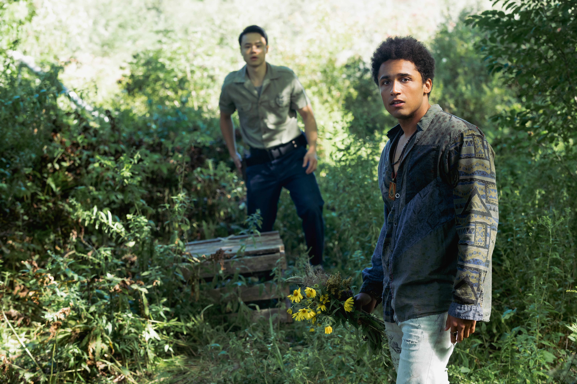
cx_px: 288
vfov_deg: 16.6
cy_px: 192
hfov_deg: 24.8
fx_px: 1313
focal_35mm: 82
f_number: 4
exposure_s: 1/320
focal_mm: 82
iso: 800
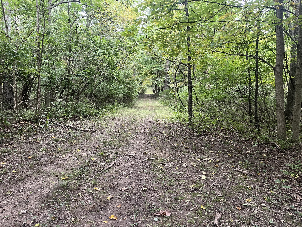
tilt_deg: -6.5
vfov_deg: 53.1
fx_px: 227
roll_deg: +1.2
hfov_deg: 67.3
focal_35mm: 26
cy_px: 114
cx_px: 151
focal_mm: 5.1
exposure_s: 1/60
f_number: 1.6
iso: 200
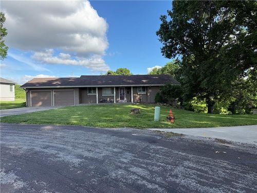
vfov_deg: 56.8
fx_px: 178
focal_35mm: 24
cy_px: 96
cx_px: 128
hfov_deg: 71.6
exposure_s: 1/2299
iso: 80
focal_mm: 6.76
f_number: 1.78
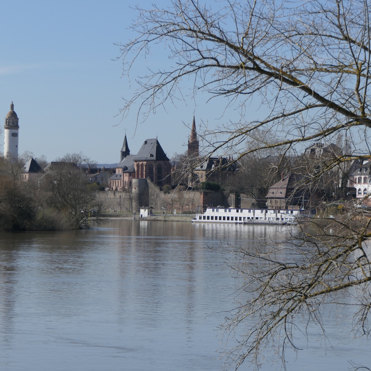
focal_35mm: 149
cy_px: 186
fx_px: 1807
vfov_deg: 11.7
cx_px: 192
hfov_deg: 11.7
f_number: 4.2
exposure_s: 1/320
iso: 125
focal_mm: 42.2
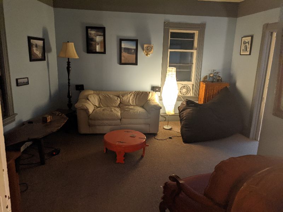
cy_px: 106
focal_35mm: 27
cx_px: 142
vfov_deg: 51.4
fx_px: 221
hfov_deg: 65.3
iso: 449
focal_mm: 4.38
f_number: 1.73
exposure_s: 1/30
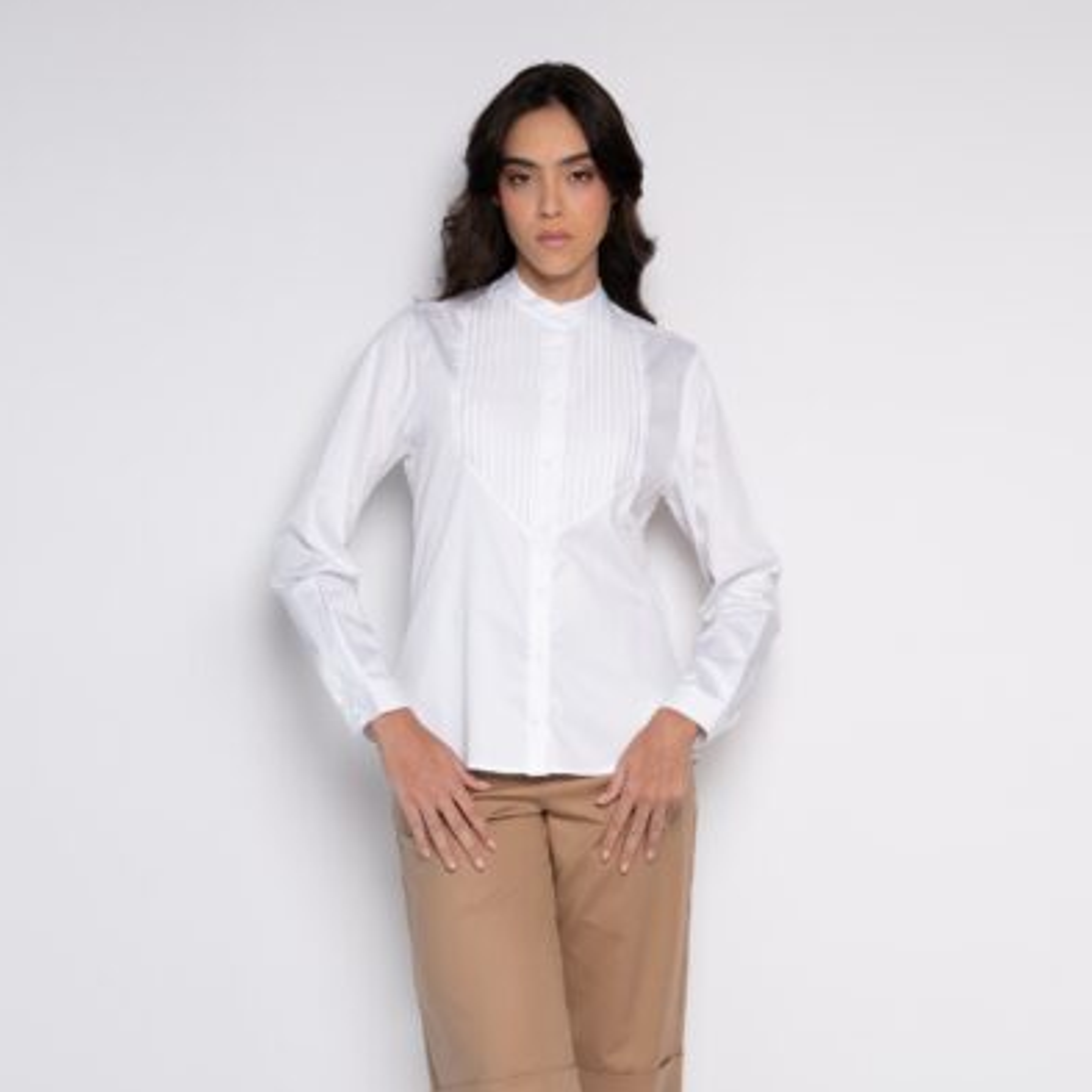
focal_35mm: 57
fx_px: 2034
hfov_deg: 30.0
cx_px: 540
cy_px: 822
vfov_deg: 29.6
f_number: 5
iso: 200
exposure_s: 1/125
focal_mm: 44
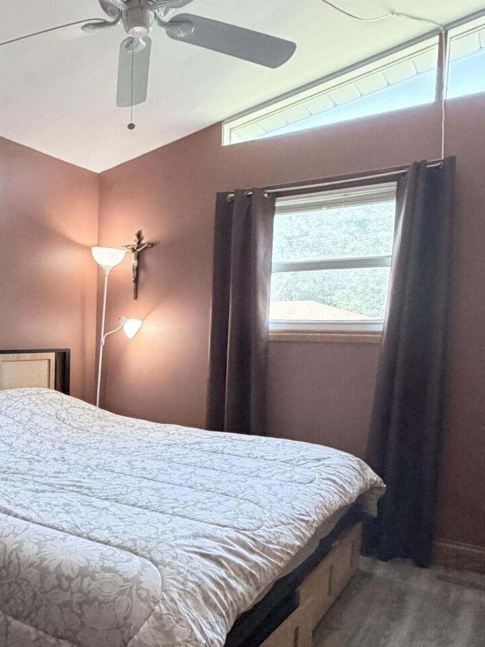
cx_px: 107
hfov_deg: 46.1
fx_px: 542
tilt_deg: -4.5
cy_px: 376
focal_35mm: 29
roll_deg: -1.8
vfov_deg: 61.3
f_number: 2.2
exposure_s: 1/60
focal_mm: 2.22
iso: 500
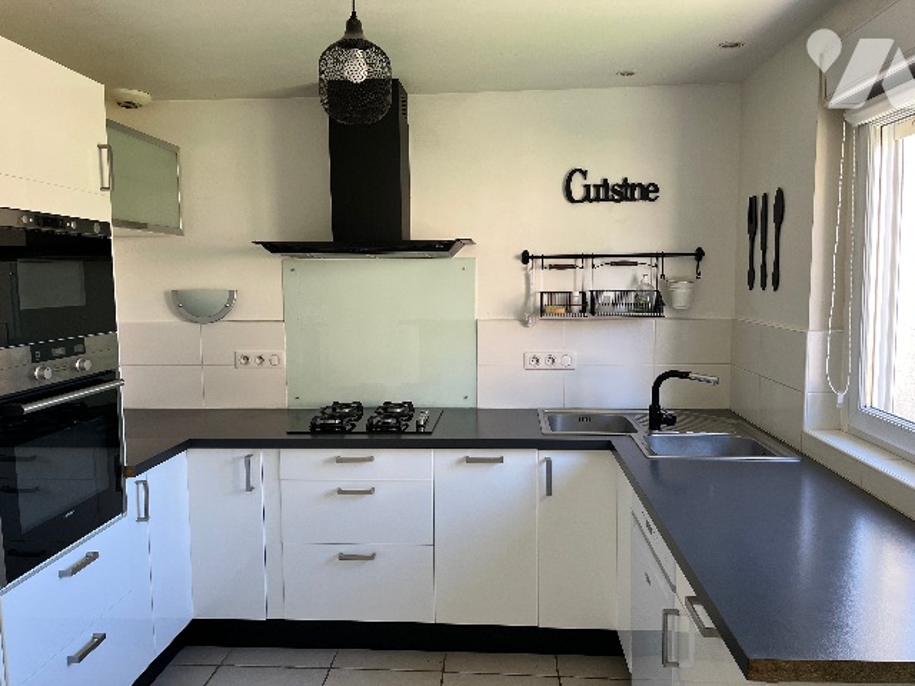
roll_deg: +0.4
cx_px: 458
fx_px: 687
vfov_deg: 53.1
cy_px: 343
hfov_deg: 67.3
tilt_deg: -5.6
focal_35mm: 26
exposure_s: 1/121
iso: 100
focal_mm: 5.1
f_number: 1.6
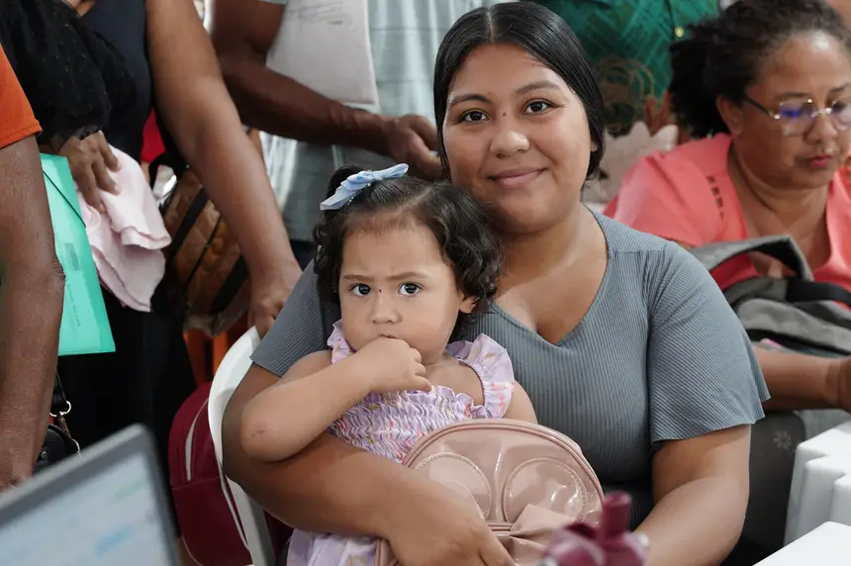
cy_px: 283
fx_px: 1748
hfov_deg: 27.4
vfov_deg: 18.4
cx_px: 426
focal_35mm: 74
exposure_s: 1/125
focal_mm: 49.5
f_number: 2.8
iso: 3200
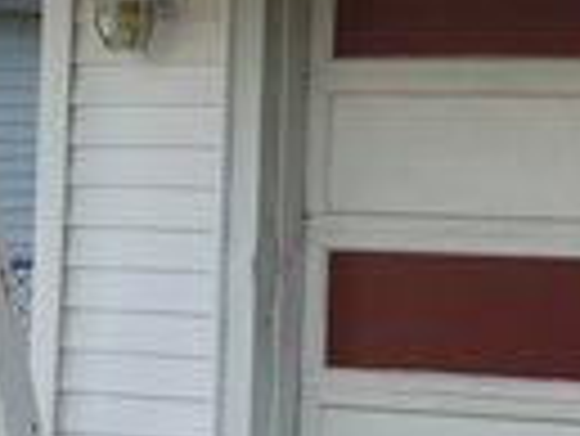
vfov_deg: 10.3
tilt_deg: +1.4
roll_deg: -0.9
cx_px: 1272
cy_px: 94
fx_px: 2415
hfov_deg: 11.8
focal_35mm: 144
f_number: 2.2
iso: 25
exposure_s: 1/635
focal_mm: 4.15
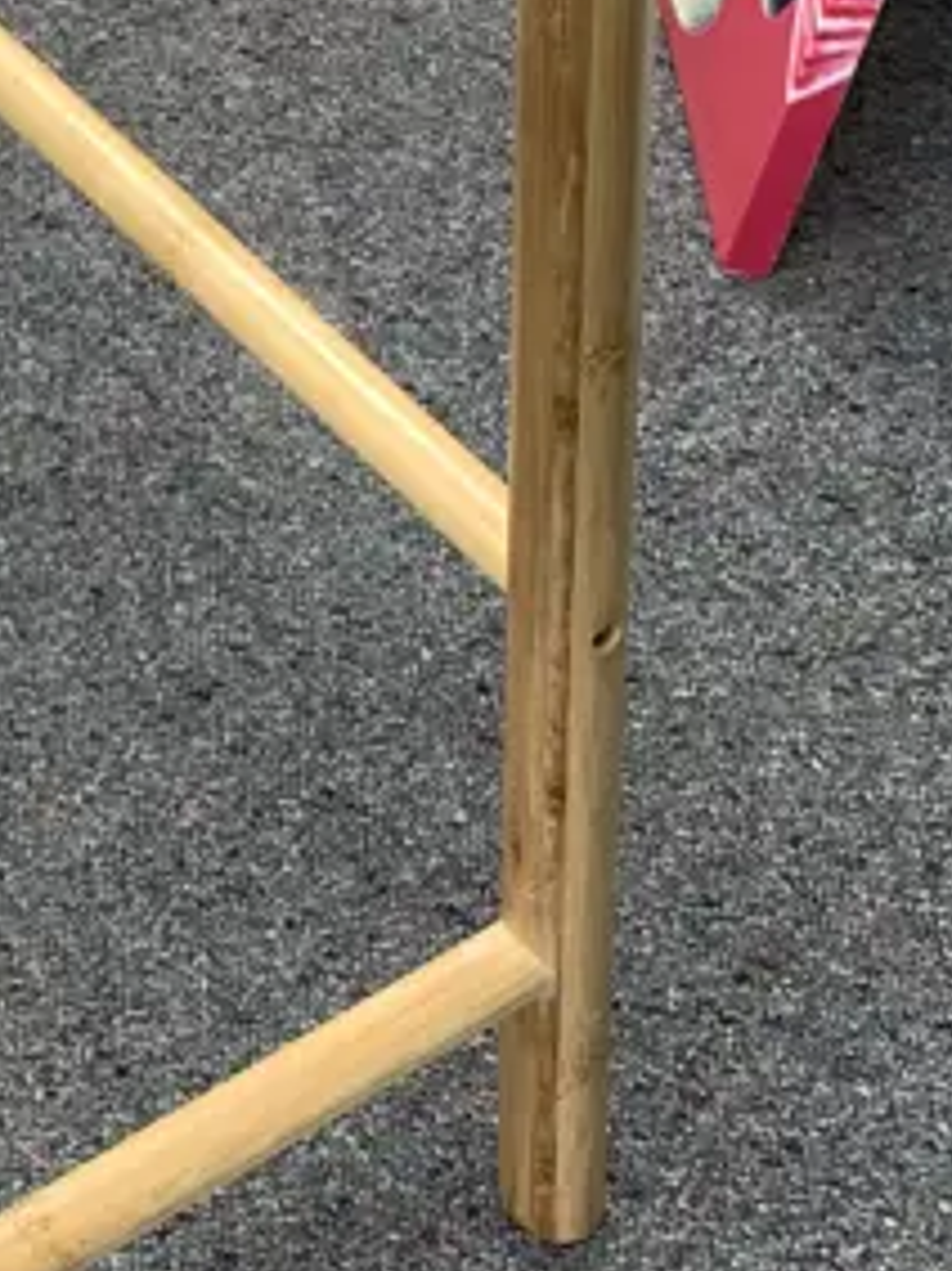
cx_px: -364
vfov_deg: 19.1
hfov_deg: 14.9
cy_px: -431
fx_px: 3449
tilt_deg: -31.0
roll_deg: +3.4
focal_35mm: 94
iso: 80
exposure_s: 1/50
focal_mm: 4.25
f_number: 1.8
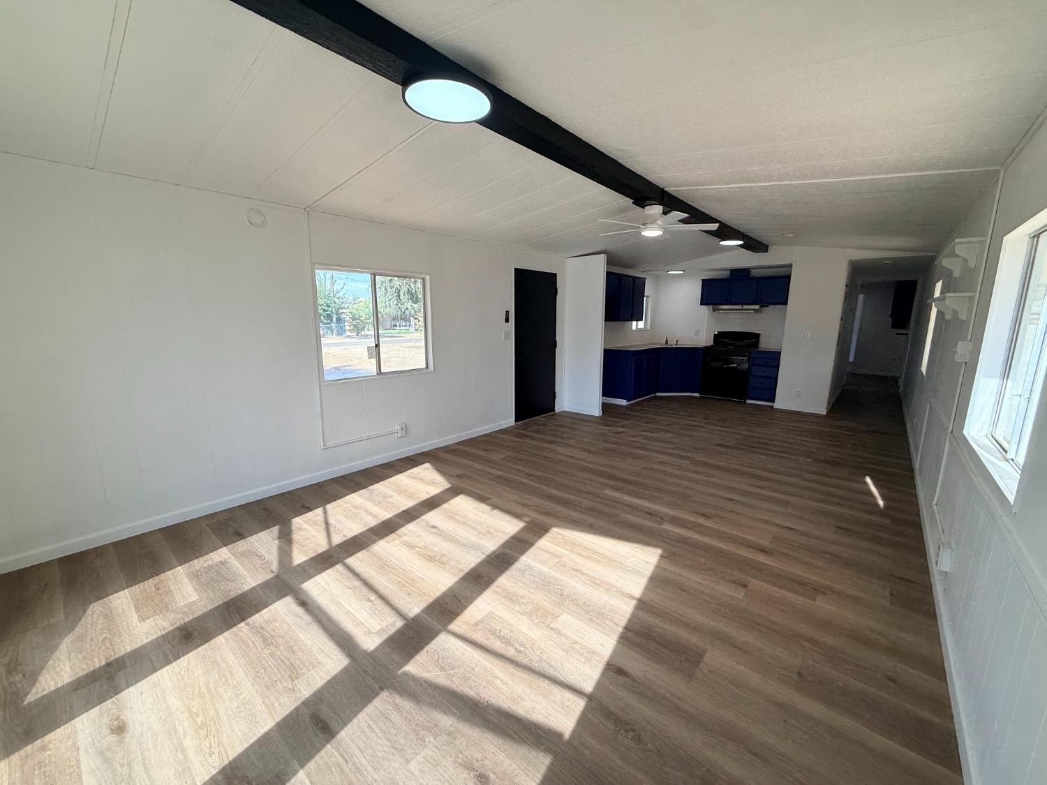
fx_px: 423
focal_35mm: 14
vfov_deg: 85.7
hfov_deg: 102.1
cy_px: 392
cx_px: 524
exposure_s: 1/198
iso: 64
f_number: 2.2
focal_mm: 2.22
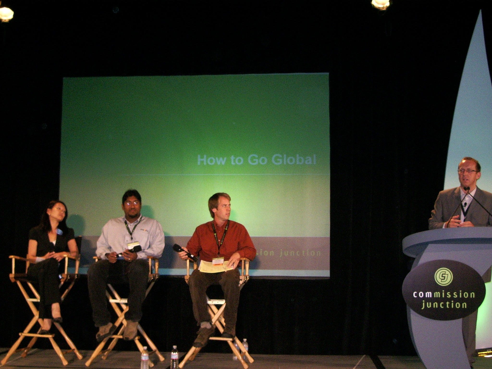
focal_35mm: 50
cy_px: 184
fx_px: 711
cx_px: 246
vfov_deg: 29.1
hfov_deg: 38.2
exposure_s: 1/50
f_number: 3.1
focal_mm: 8.2
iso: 200
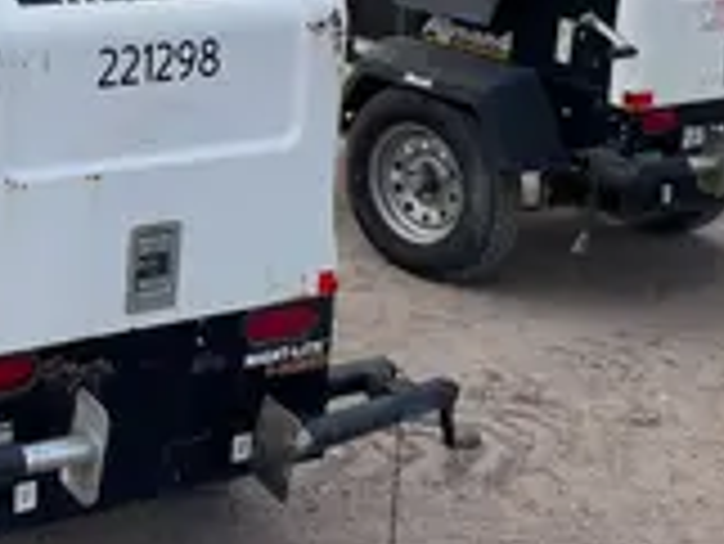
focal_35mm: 89
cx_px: -27
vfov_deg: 16.1
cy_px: -65
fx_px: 1863
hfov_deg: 21.1
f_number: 1.6
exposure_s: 1/2564
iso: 32
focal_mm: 4.2
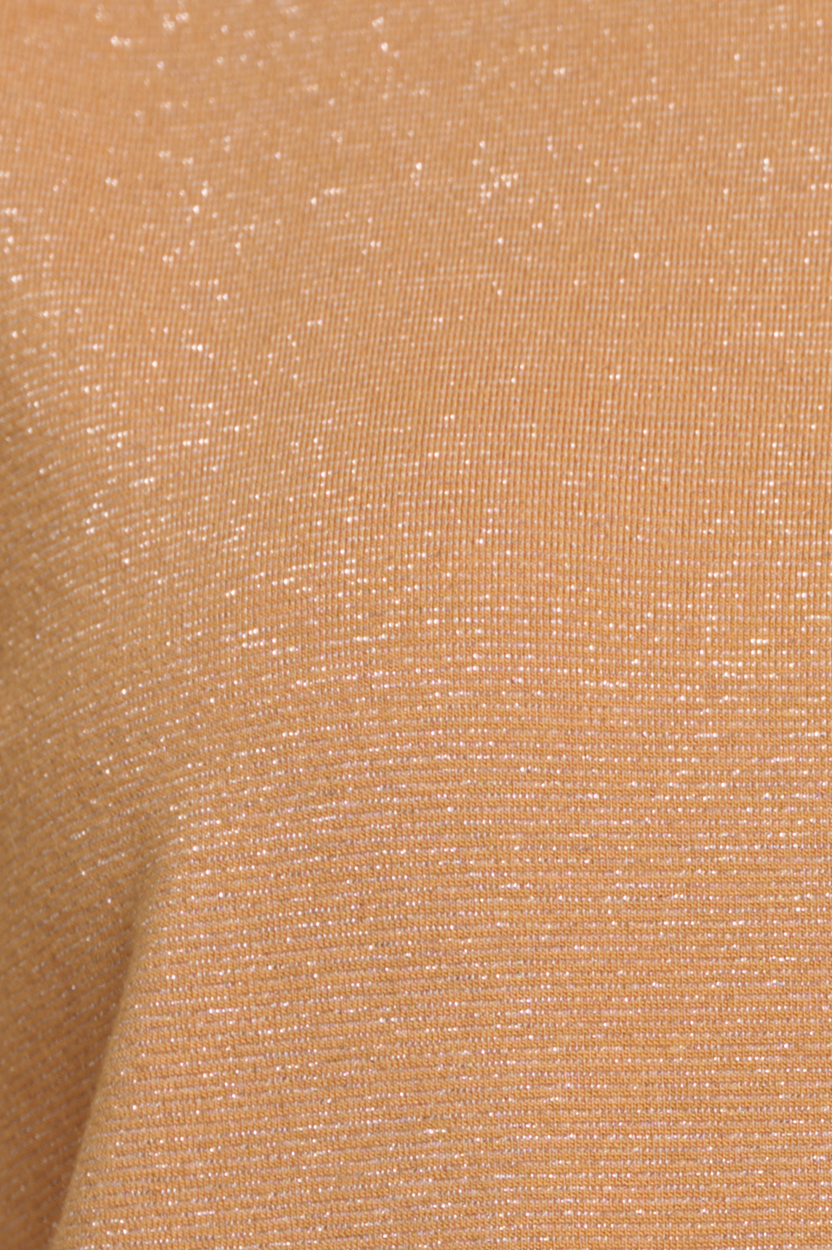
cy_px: 765
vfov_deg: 4.9
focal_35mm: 425
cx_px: 869
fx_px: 14756
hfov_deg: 3.2
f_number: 8
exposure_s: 1/160
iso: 125
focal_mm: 180
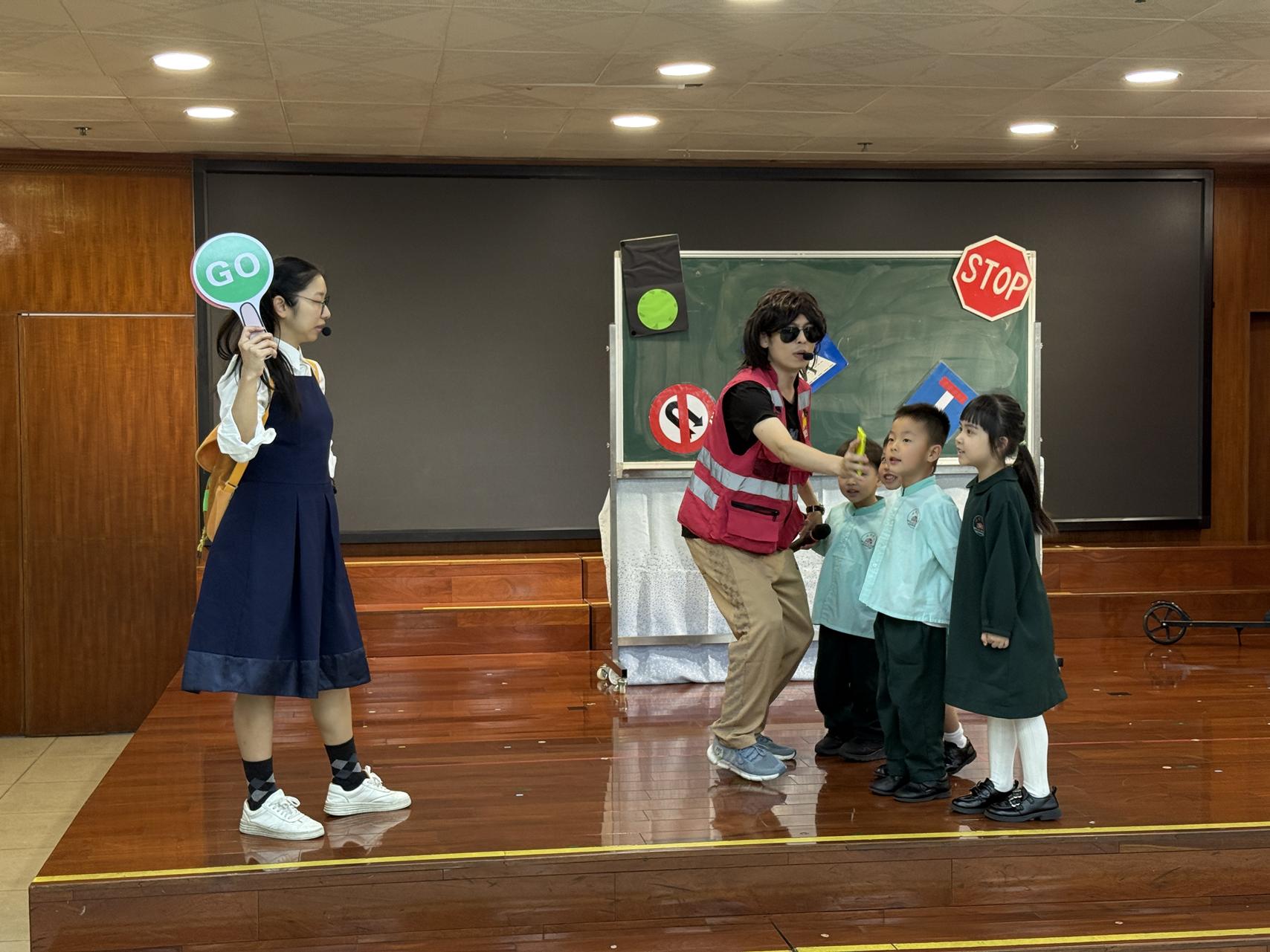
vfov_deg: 30.3
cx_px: 635
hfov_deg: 39.7
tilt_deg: -2.2
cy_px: 476
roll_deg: +0.2
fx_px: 1761
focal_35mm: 48
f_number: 1.78
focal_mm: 6.76
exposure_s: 1/100
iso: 200
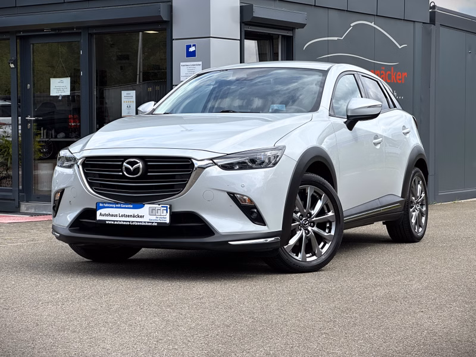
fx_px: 1059
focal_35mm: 77
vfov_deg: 19.1
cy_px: 178
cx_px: 238
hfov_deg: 25.3
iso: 32
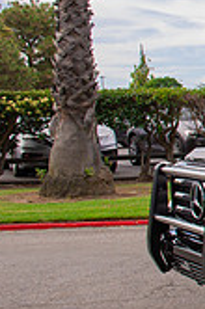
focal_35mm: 91
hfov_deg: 11.6
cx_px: 527
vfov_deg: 22.4
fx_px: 780
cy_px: 127
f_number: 8
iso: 400
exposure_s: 1/250
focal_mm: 26
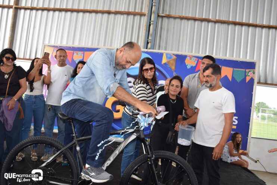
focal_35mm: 27
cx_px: 138
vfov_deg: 47.9
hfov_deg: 67.4
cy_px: 92
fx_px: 208
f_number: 5.6
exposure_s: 1/125
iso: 200
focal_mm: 18
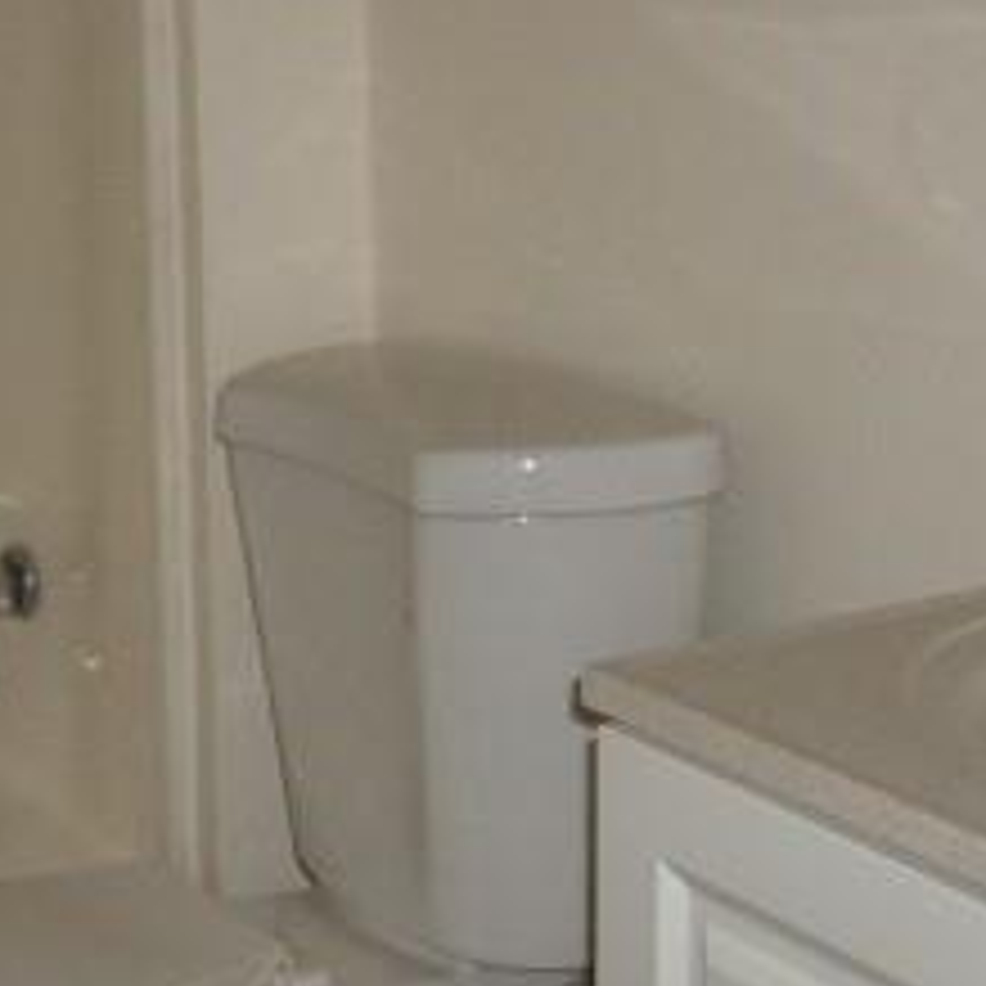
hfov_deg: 18.4
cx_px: 131
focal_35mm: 93
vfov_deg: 18.6
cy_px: 347
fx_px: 2997
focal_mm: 6
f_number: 2.8
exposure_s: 1/60
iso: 200
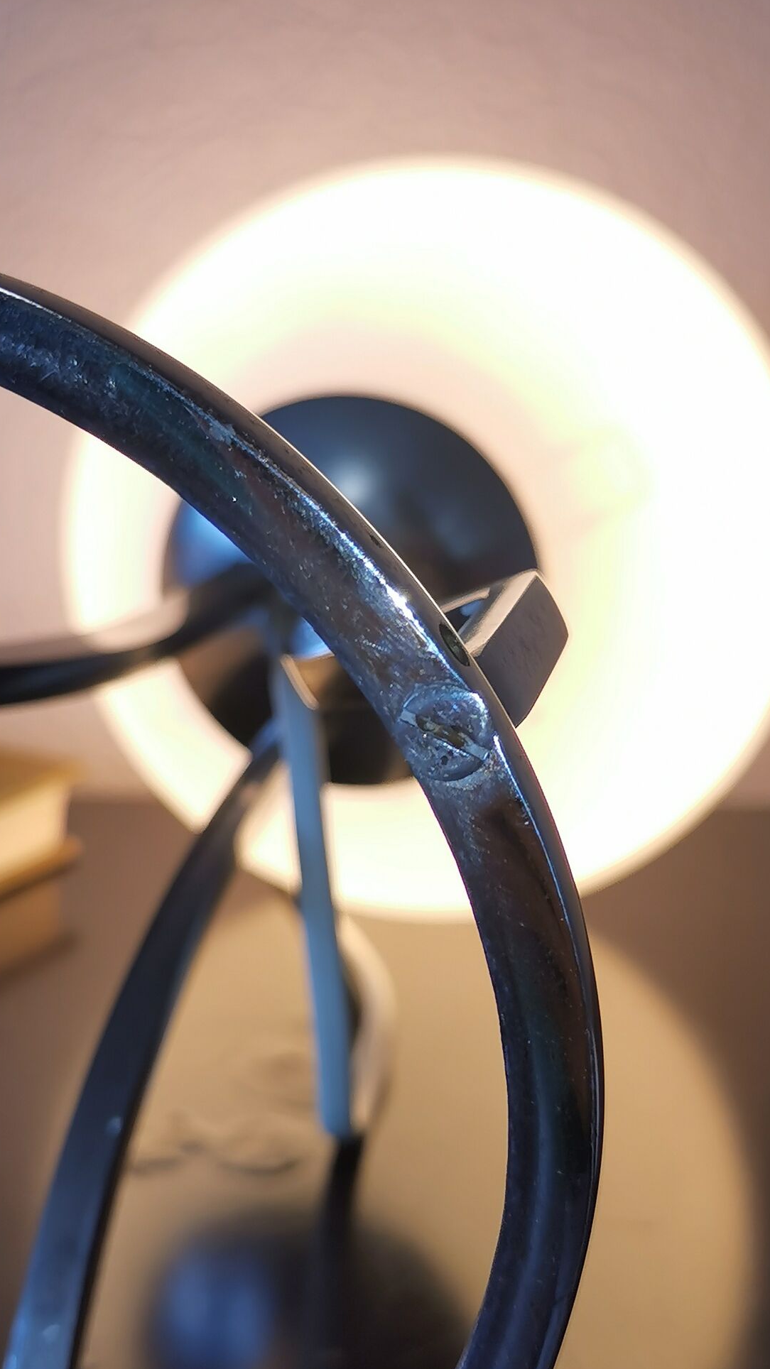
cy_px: 668
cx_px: 398
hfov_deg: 23.0
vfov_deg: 39.9
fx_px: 1888
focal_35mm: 52
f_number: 1.8
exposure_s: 1/124
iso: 50
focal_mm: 5.58
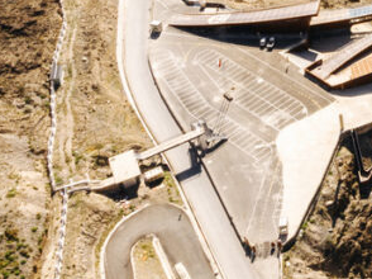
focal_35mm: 93
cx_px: 667
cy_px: -170
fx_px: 999
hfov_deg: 17.3
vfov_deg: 14.5
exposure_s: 1/160
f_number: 11
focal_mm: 12.29
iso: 100
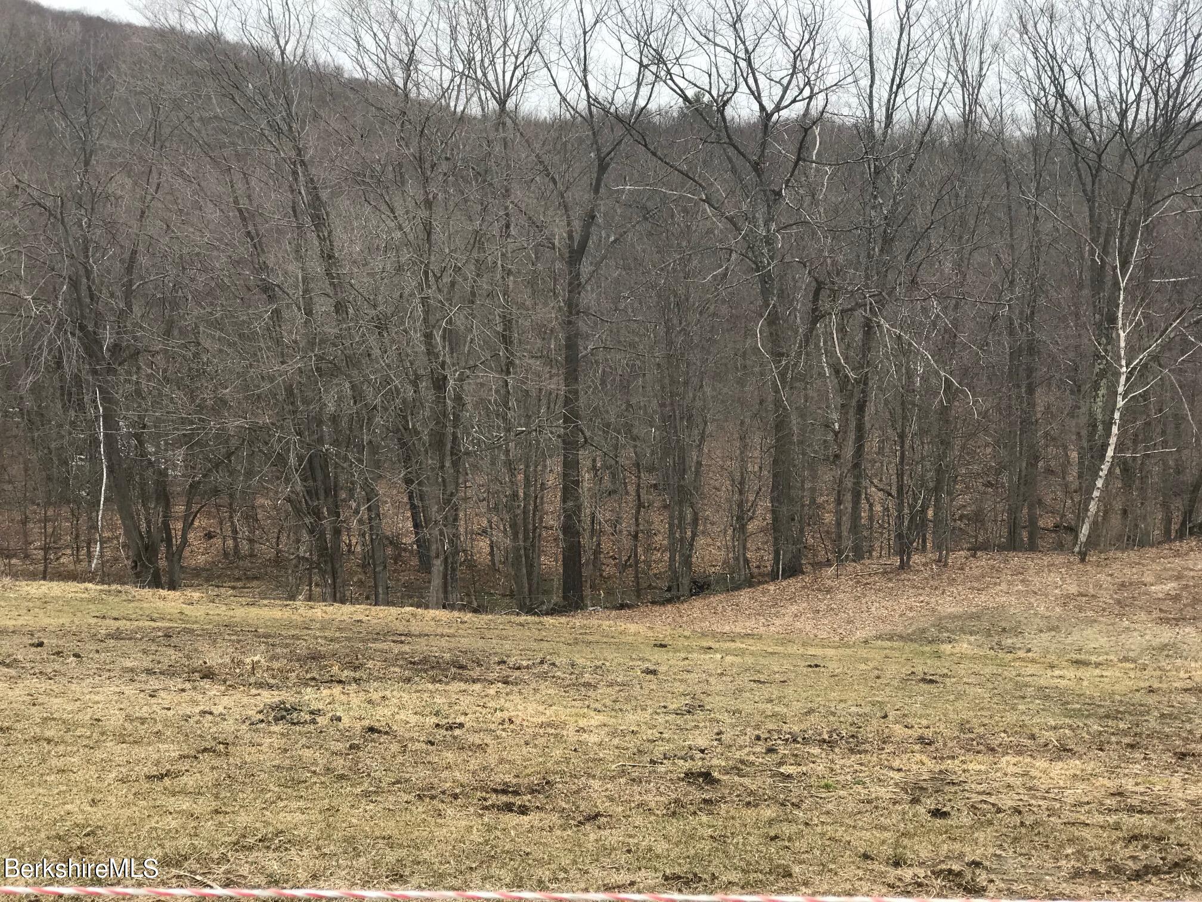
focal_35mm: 57
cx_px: 601
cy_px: 451
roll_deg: -1.2
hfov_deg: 33.8
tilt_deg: -3.8
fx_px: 1979
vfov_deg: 25.7
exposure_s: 1/247
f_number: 2.8
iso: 20
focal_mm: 6.6
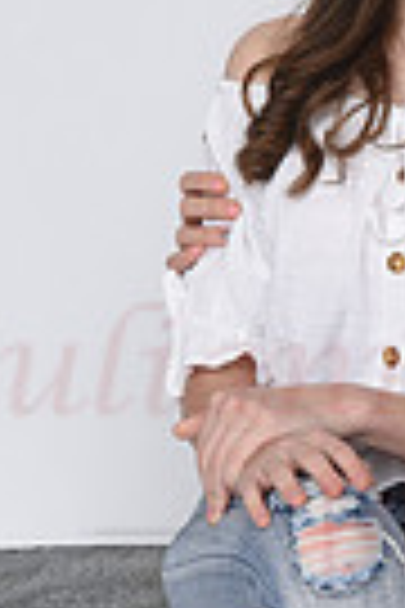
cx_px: 709
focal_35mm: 236
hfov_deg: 5.7
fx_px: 3982
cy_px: 392
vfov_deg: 8.7
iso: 160
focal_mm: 55
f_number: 9
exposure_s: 1/250
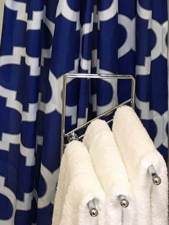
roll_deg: -0.7
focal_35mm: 98
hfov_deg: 14.4
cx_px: -55
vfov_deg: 19.1
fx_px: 638
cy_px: -31
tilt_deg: -11.9
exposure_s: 1/15
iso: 32
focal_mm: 4.15
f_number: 2.2
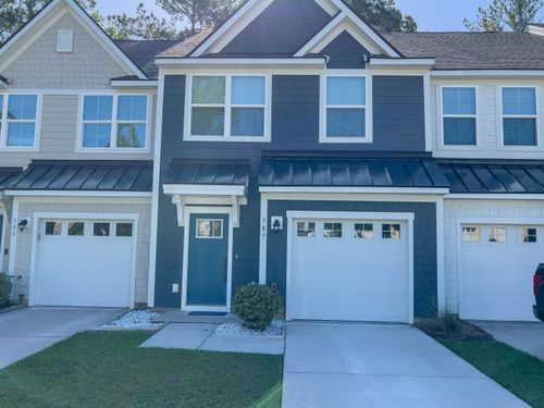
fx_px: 409
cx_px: 272
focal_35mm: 26
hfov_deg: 67.3
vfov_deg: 53.1
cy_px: 204
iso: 50
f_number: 1.5
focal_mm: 5.7
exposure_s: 1/1500
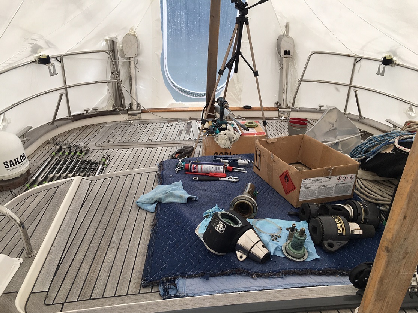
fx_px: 350
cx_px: 209
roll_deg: -1.4
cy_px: 156
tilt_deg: -27.4
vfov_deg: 48.2
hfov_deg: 61.6
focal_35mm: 29
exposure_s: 1/120
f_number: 2.2
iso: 25
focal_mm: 4.15
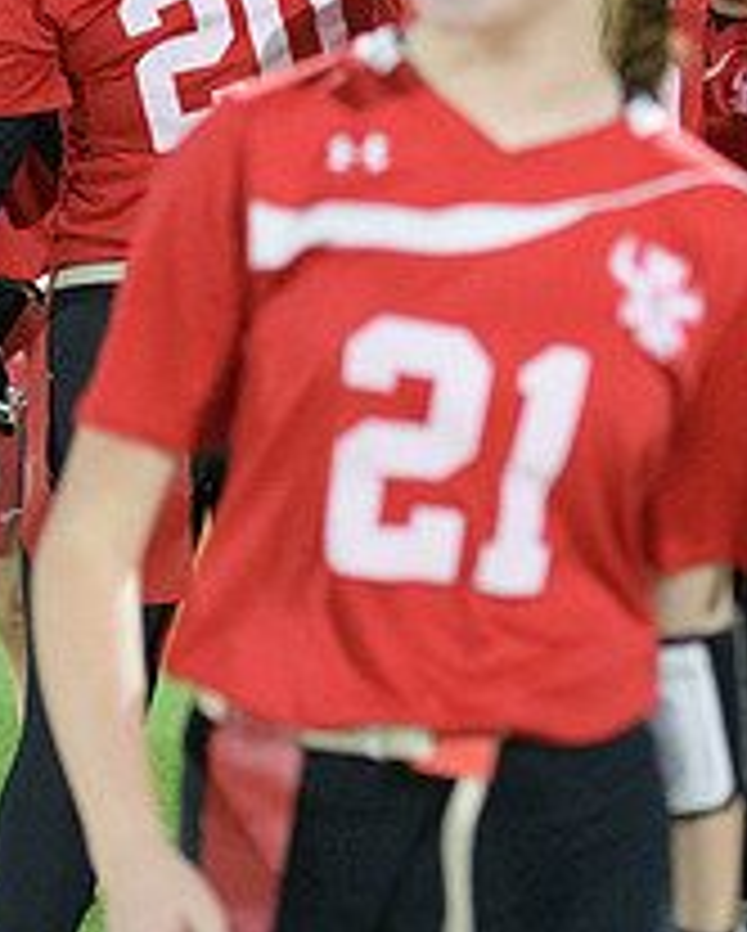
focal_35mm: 184
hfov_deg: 8.4
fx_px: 5077
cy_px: 295
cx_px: 765
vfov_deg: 10.5
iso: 11400
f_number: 2.8
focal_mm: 70
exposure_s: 1/640
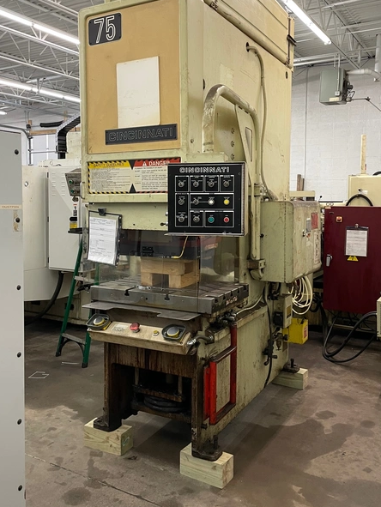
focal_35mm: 33
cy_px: 224
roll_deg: +0.6
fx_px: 484
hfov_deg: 43.0
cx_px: 191
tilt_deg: -1.6
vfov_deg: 55.2
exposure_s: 1/60
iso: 160
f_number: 1.6
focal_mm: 4.2
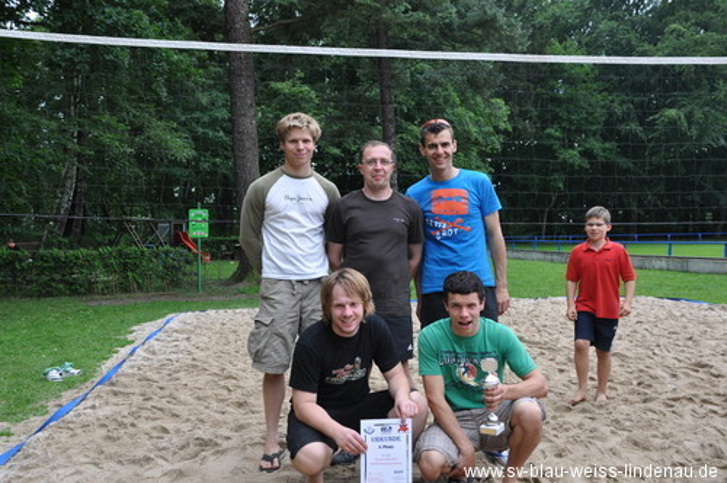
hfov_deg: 53.2
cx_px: 364
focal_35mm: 36
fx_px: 726
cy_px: 242
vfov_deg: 36.8
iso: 220
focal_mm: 24
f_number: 5.6
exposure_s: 1/125
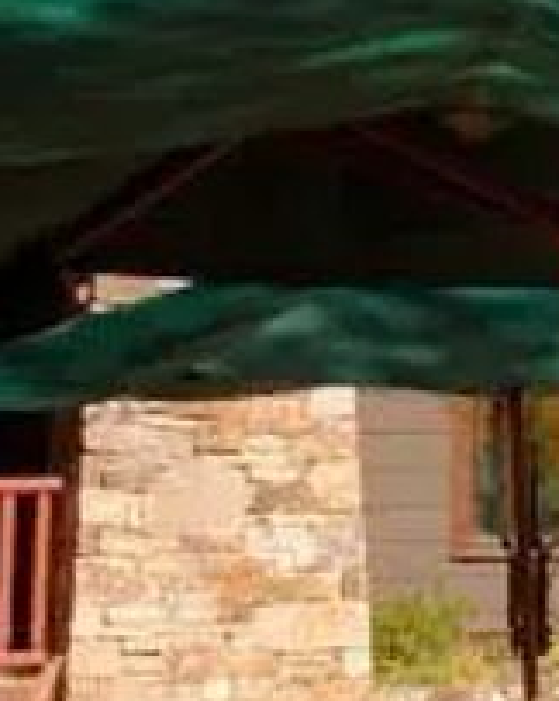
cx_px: 1487
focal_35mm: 90
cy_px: 537
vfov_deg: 21.1
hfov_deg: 12.1
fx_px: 1864
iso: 200
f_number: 6.3
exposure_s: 1/200
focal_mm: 19
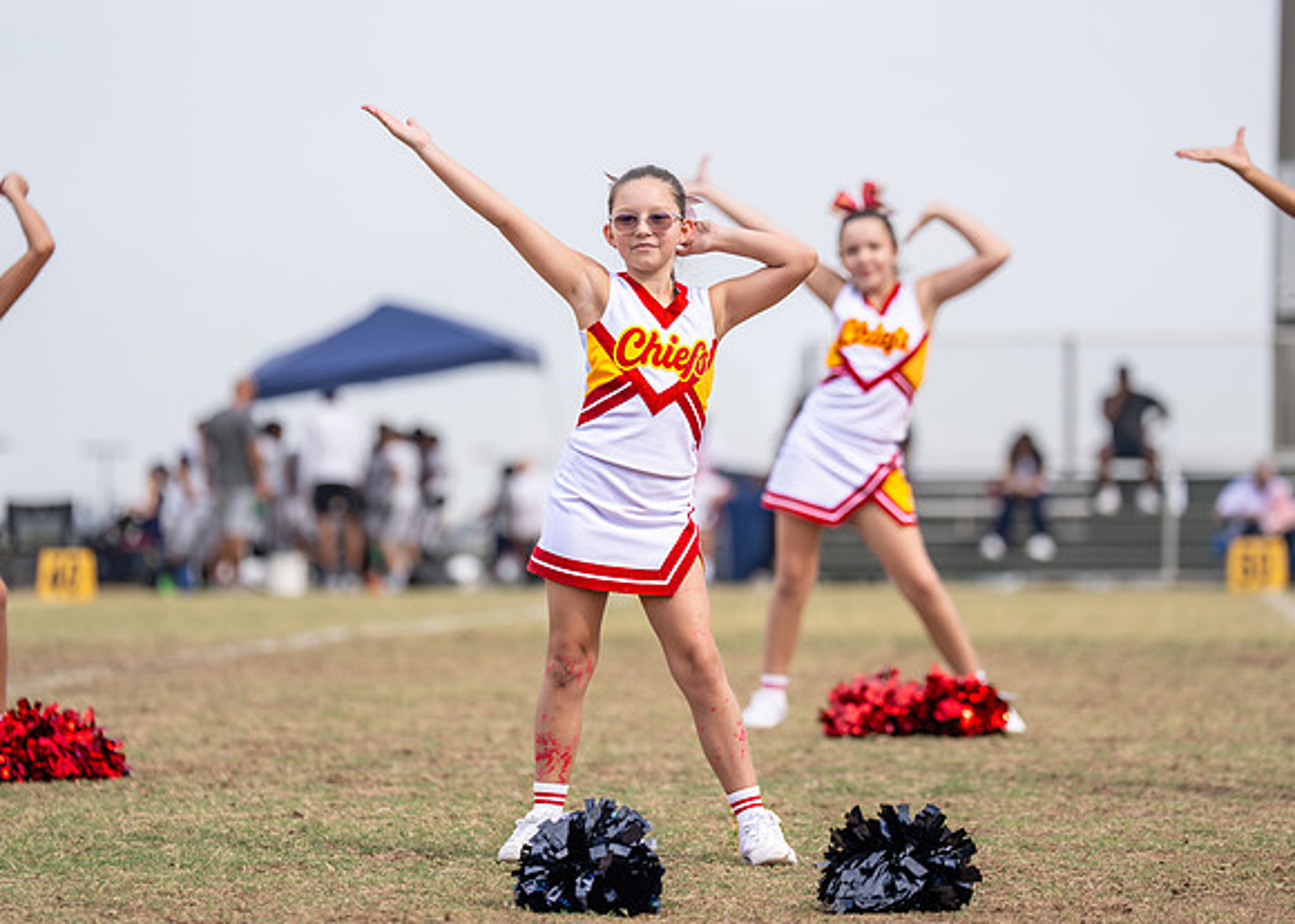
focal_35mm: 179
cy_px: 410
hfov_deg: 11.2
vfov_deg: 8.0
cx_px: 683
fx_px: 6576
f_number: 2.8
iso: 160
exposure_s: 1/1600
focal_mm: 151
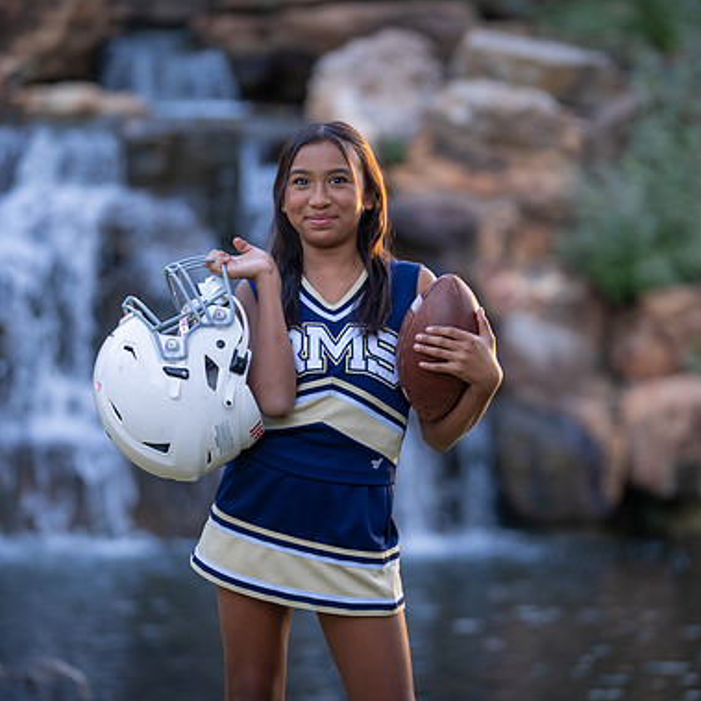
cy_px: 354
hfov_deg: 10.1
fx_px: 3964
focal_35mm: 173
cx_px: 357
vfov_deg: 10.1
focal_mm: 133
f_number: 2.8
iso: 640
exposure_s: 1/320
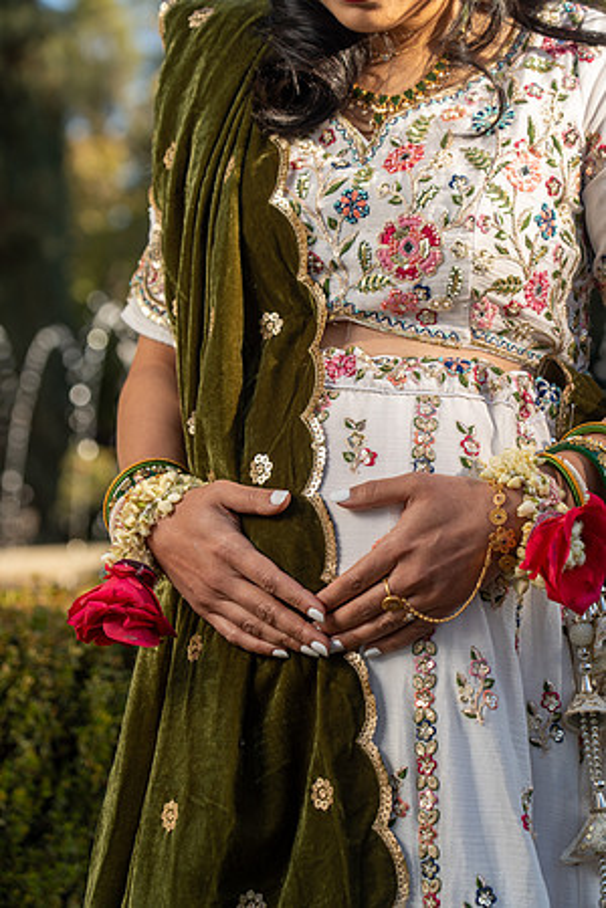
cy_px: 454
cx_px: 303
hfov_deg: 13.0
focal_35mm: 105
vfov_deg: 19.5
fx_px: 2651
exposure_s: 1/200
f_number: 5.6
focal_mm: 105
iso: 100
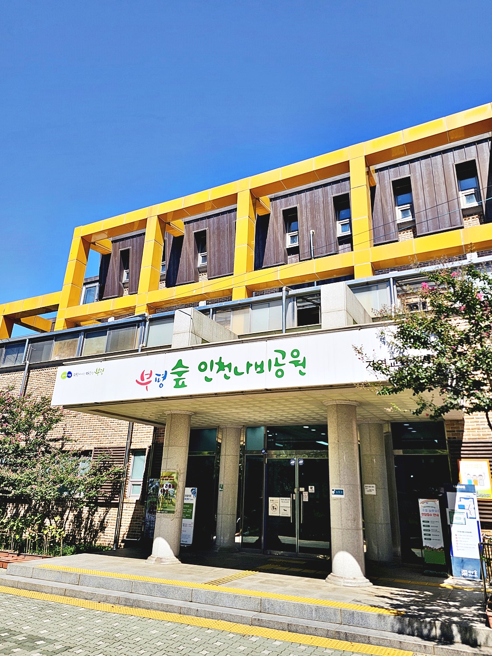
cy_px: 322
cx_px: 249
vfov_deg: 71.6
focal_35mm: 24
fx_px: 455
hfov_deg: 56.8
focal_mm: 6.3
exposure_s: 1/1044
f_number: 1.7
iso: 10
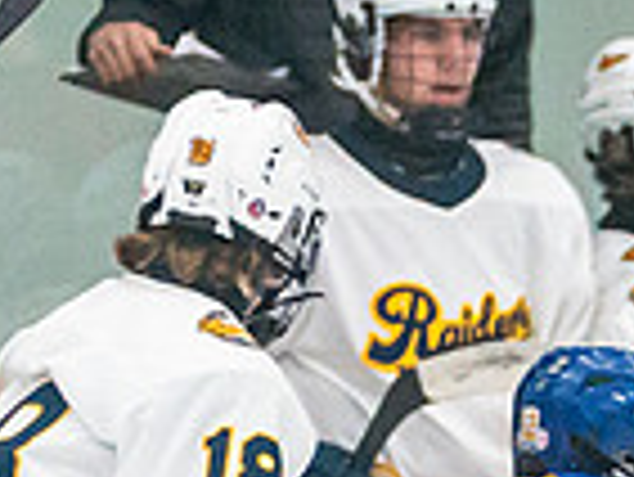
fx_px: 23610
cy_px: 1055
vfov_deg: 1.2
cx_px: 505
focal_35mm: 1288
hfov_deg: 1.5
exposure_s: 1/1250
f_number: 2.8
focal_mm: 164
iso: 3200
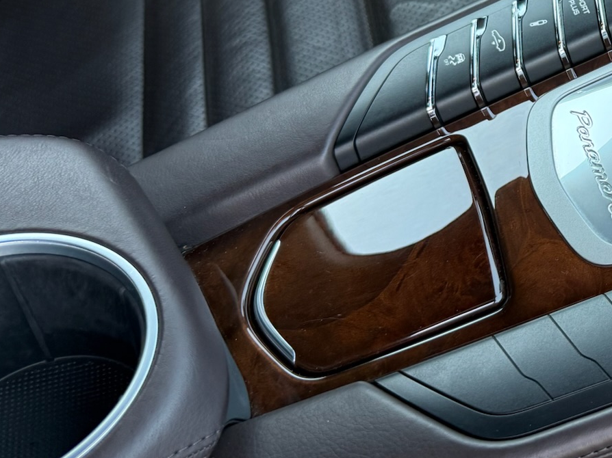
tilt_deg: -42.3
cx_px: 691
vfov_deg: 25.9
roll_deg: -9.8
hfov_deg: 30.8
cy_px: 63
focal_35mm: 55
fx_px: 972
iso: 160
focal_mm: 6.76
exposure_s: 1/135
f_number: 1.78
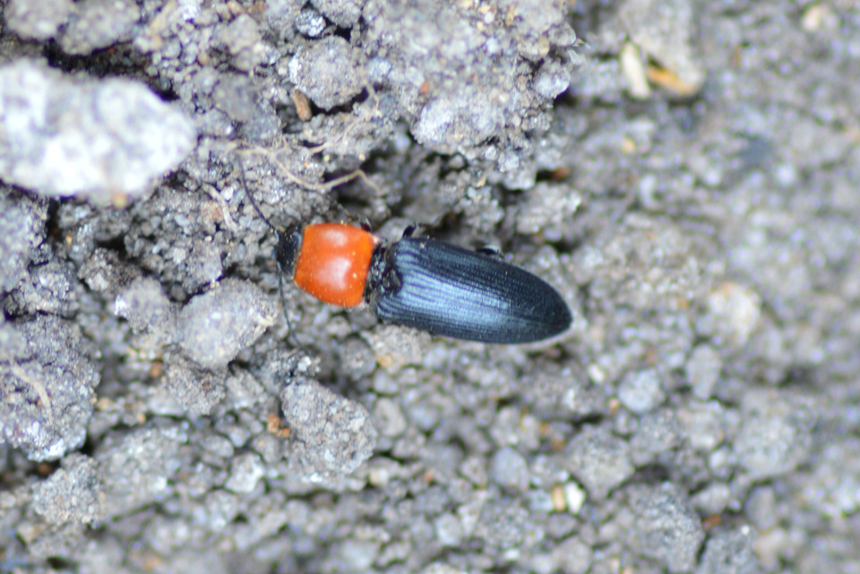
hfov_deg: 13.7
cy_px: 287
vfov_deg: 9.1
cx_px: 430
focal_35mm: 150
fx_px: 3583
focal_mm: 100
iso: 500
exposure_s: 1/125
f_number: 4.2
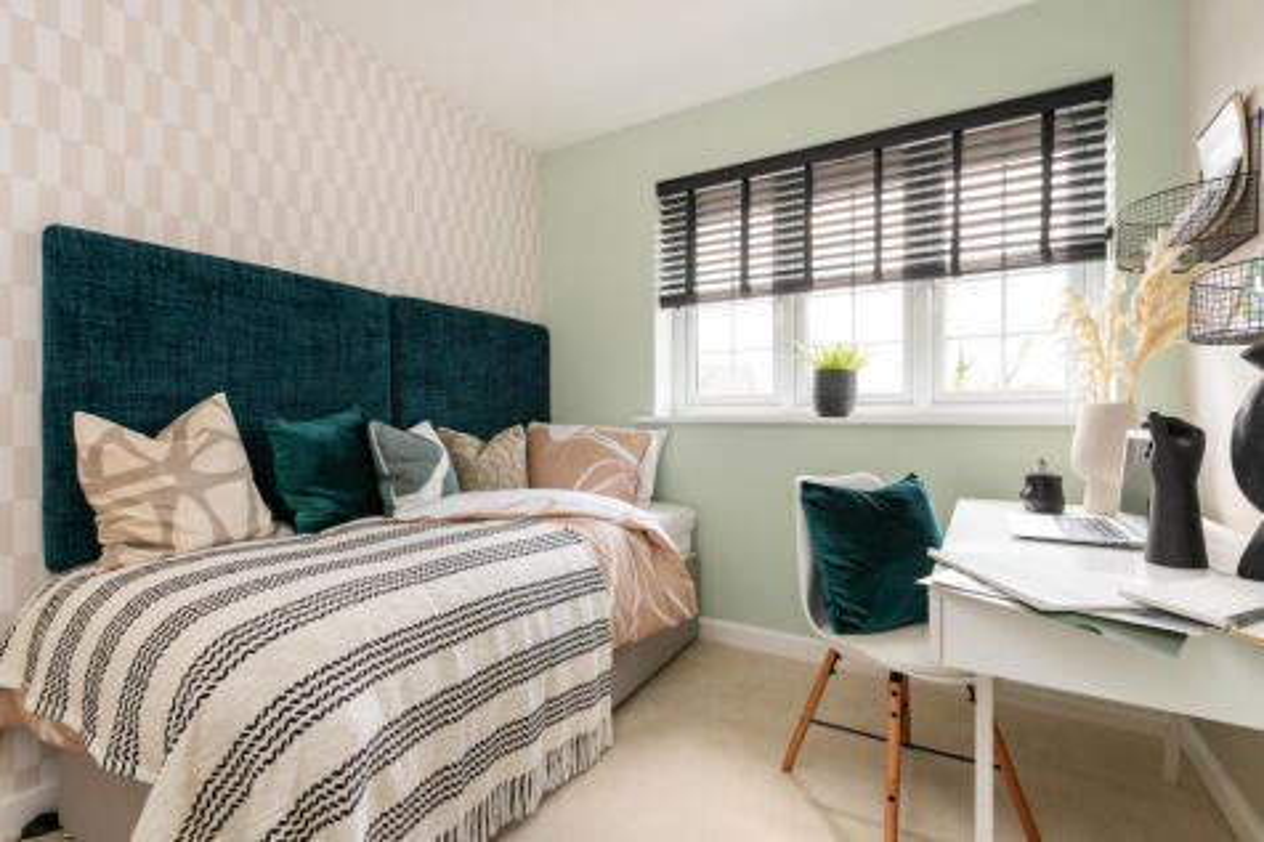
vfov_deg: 73.7
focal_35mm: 16
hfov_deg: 96.8
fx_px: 562
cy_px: 421
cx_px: 632
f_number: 7.1
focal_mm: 16
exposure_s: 1/15
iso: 200
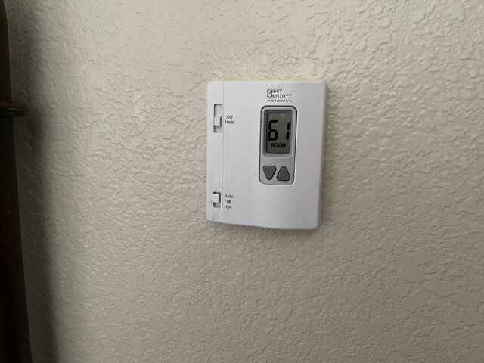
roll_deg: -2.1
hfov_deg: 67.3
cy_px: 182
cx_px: 242
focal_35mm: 26
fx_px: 364
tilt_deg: -10.6
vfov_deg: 53.1
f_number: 1.6
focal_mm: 5.1
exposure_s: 1/40
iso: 640
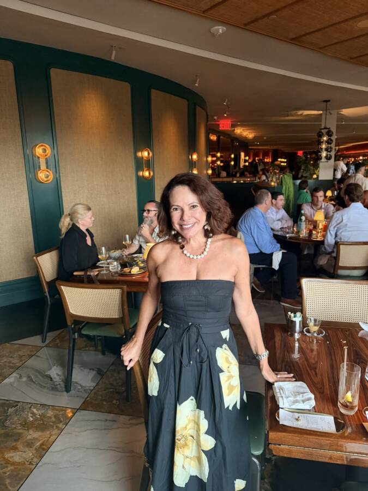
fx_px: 340
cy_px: 246
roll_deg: +1.1
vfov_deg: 71.6
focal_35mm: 24
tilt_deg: -12.7
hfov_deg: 56.8
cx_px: 184
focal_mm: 6.76
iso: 640
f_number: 1.78
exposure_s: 1/60
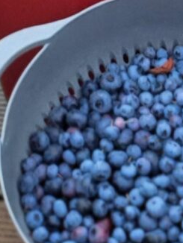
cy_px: -479
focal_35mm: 204
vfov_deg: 8.3
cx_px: -27
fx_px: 1436
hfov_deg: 7.2
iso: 40
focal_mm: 5.4
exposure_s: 1/705
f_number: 1.8
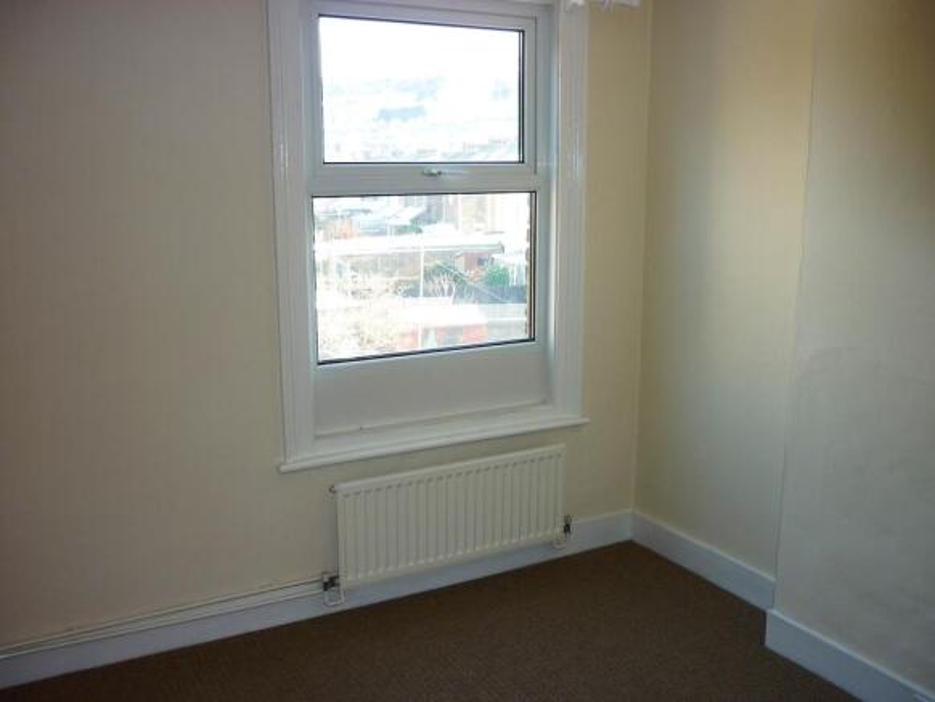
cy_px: 351
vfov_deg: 43.0
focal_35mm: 33
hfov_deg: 55.3
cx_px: 468
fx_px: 892
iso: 100
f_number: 2.8
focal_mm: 5.5
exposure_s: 1/80
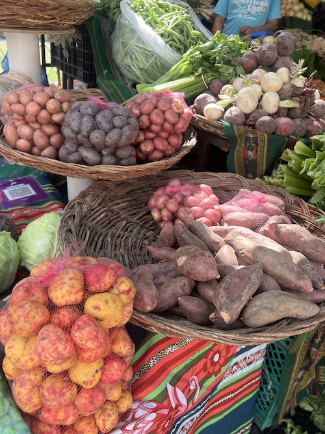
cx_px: 162
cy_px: 217
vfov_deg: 67.3
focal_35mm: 26
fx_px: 326
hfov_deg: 53.0
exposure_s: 1/410
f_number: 1.5
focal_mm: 5.7
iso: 50
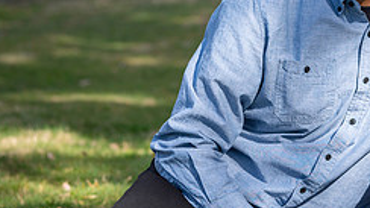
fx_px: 1706
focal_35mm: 174
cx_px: 420
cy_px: 99
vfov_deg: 7.0
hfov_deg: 12.1
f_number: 4
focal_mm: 70
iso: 250
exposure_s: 1/1250
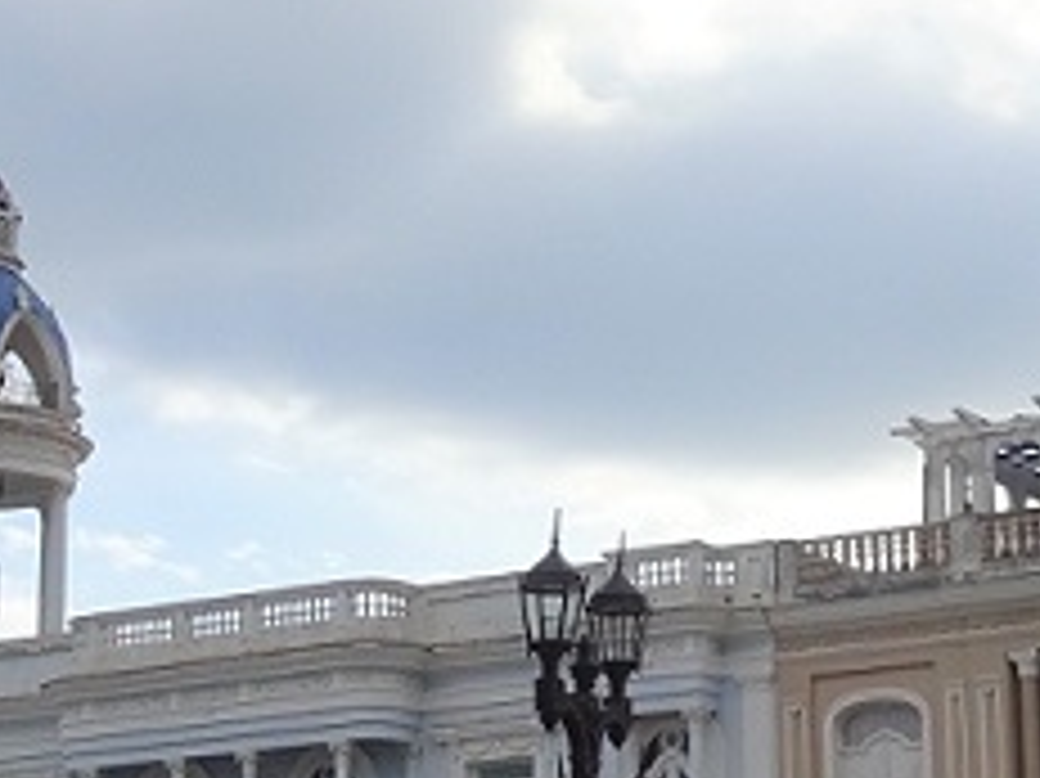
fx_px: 3093
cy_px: 243
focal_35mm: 103
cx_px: 682
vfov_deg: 14.3
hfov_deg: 19.0
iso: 80
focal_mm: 4.1
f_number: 3.5
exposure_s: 1/1250
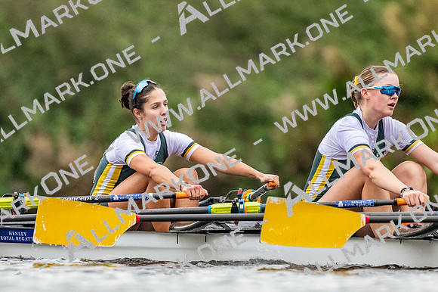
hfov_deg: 2.3
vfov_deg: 1.5
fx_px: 10943
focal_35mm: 900
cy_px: 146
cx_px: 219
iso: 4500
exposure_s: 1/2500
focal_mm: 600
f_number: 4
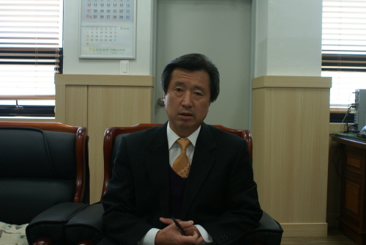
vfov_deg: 31.9
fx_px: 427
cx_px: 183
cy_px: 122
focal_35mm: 42
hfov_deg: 46.4
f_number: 5.6
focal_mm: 28
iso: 100
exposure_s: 1/13
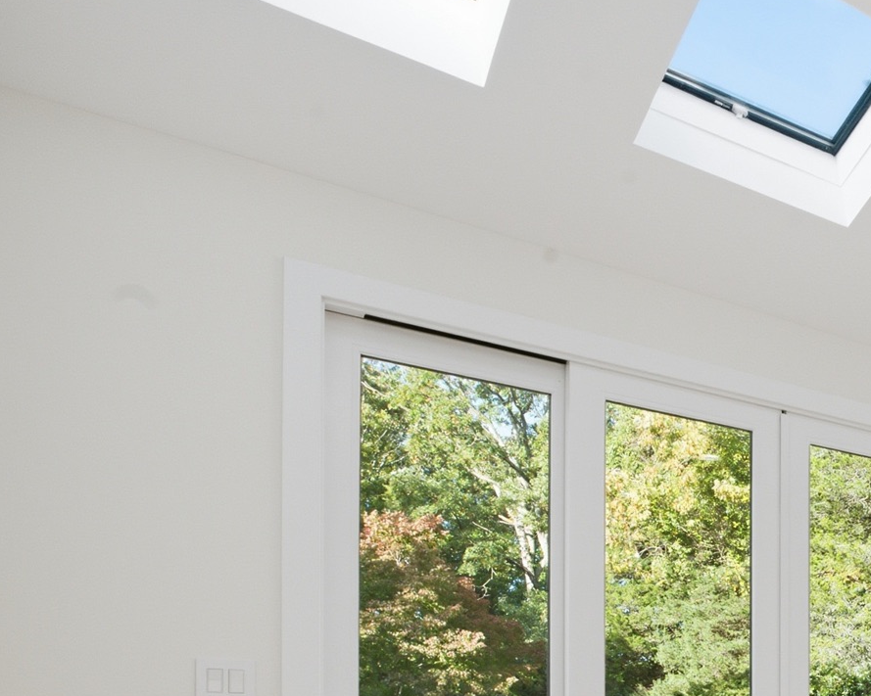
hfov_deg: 34.1
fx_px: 979
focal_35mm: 38
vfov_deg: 34.9
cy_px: 723
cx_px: 1136
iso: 100
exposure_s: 1/15
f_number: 11
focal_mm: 15
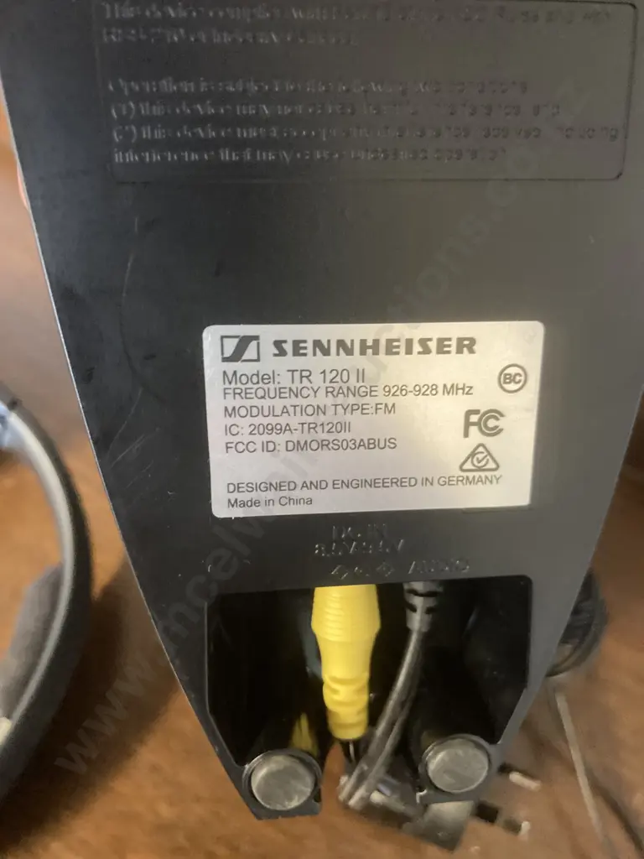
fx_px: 695
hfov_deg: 49.7
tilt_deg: -60.9
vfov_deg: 63.4
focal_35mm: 28
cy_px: 430
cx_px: 322
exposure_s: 1/30
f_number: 1.8
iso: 500
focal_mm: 3.99
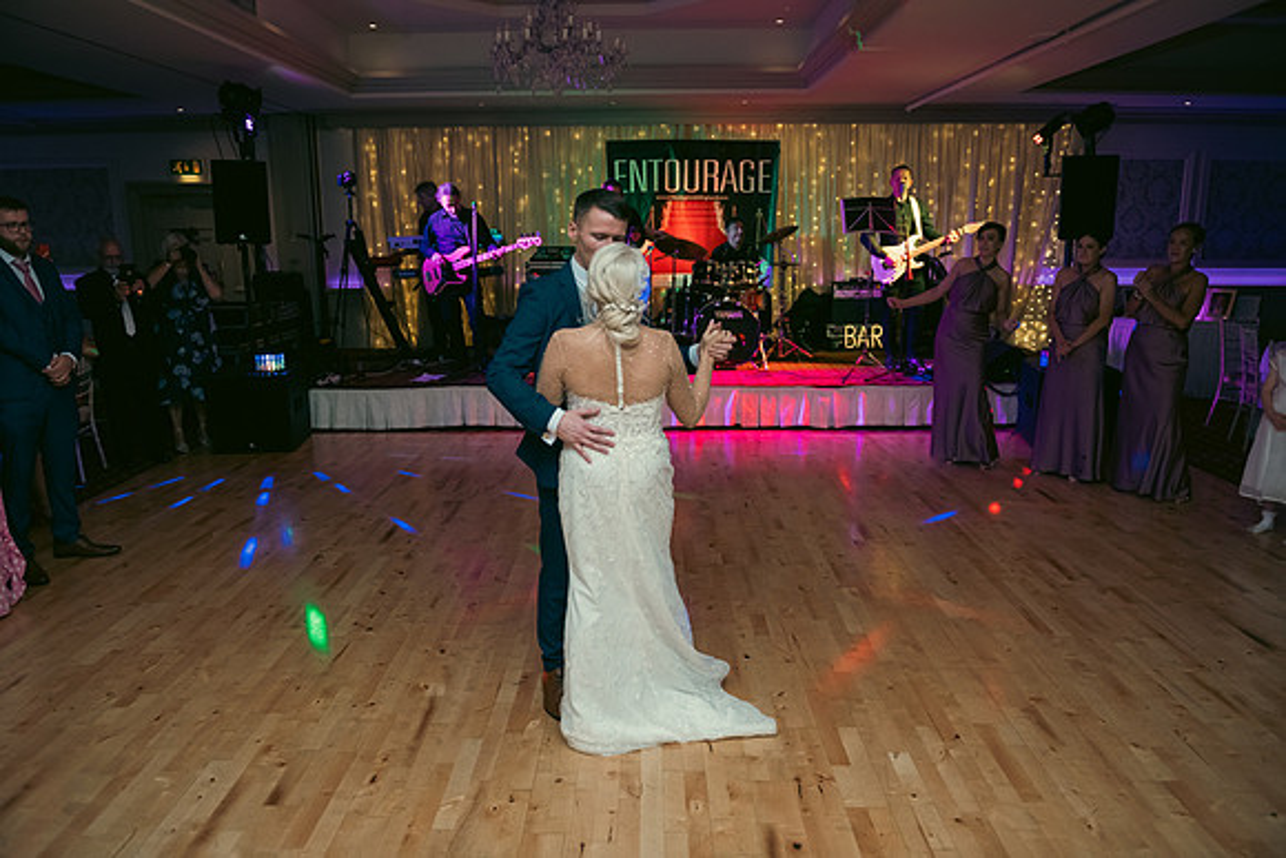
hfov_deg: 69.3
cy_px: 429
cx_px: 643
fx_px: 930
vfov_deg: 49.5
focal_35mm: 26
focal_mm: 26
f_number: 3.5
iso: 800
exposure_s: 1/160
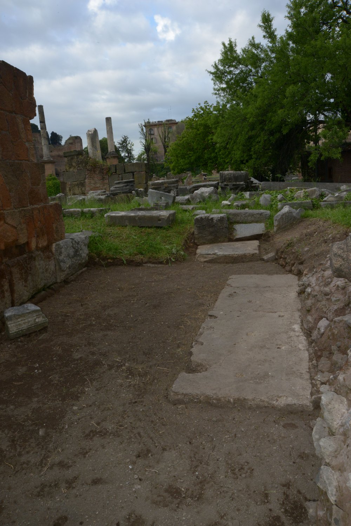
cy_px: 263
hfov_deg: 53.2
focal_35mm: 24
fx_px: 351
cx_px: 176
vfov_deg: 73.7
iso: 800
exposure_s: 1/80
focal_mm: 24
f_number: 22
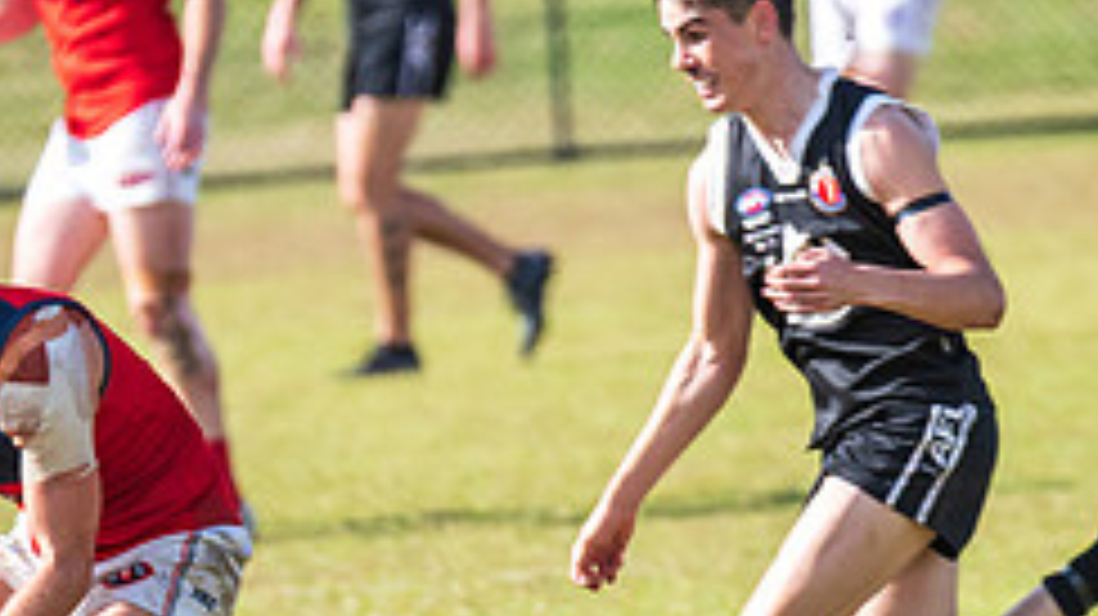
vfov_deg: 0.9
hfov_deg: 1.7
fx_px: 37367
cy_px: 789
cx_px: -198
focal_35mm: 1284
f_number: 8
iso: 800
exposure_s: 1/1600
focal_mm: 400
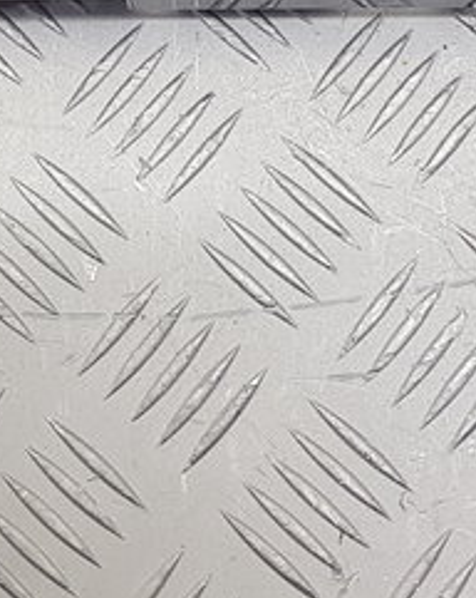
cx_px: 121
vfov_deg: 16.1
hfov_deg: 14.2
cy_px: -325
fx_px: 1907
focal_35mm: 108
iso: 50
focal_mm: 4.2
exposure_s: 1/100
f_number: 1.7
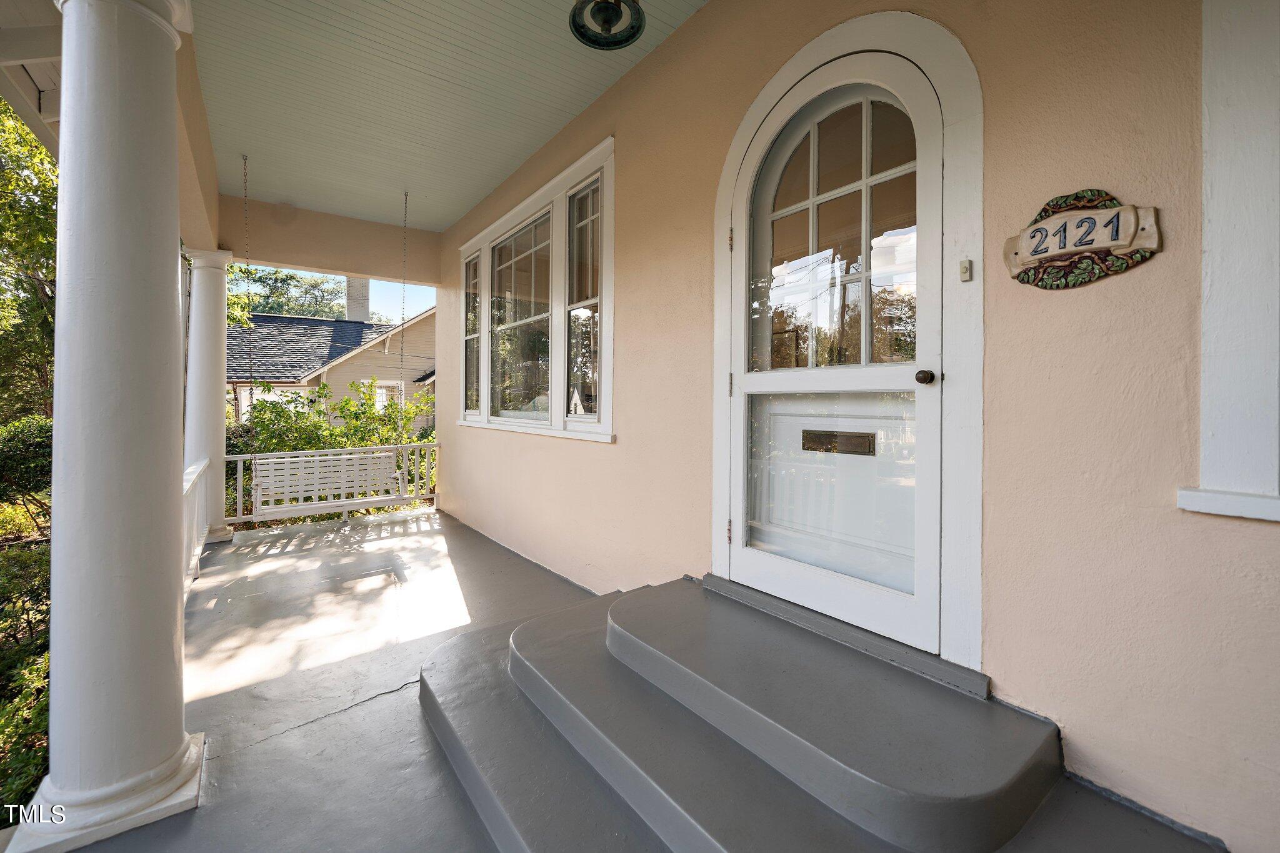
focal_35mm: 14
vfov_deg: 81.2
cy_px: 426
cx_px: 640
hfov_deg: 104.3
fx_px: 498
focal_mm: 14
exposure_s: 1/160
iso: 100
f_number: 4
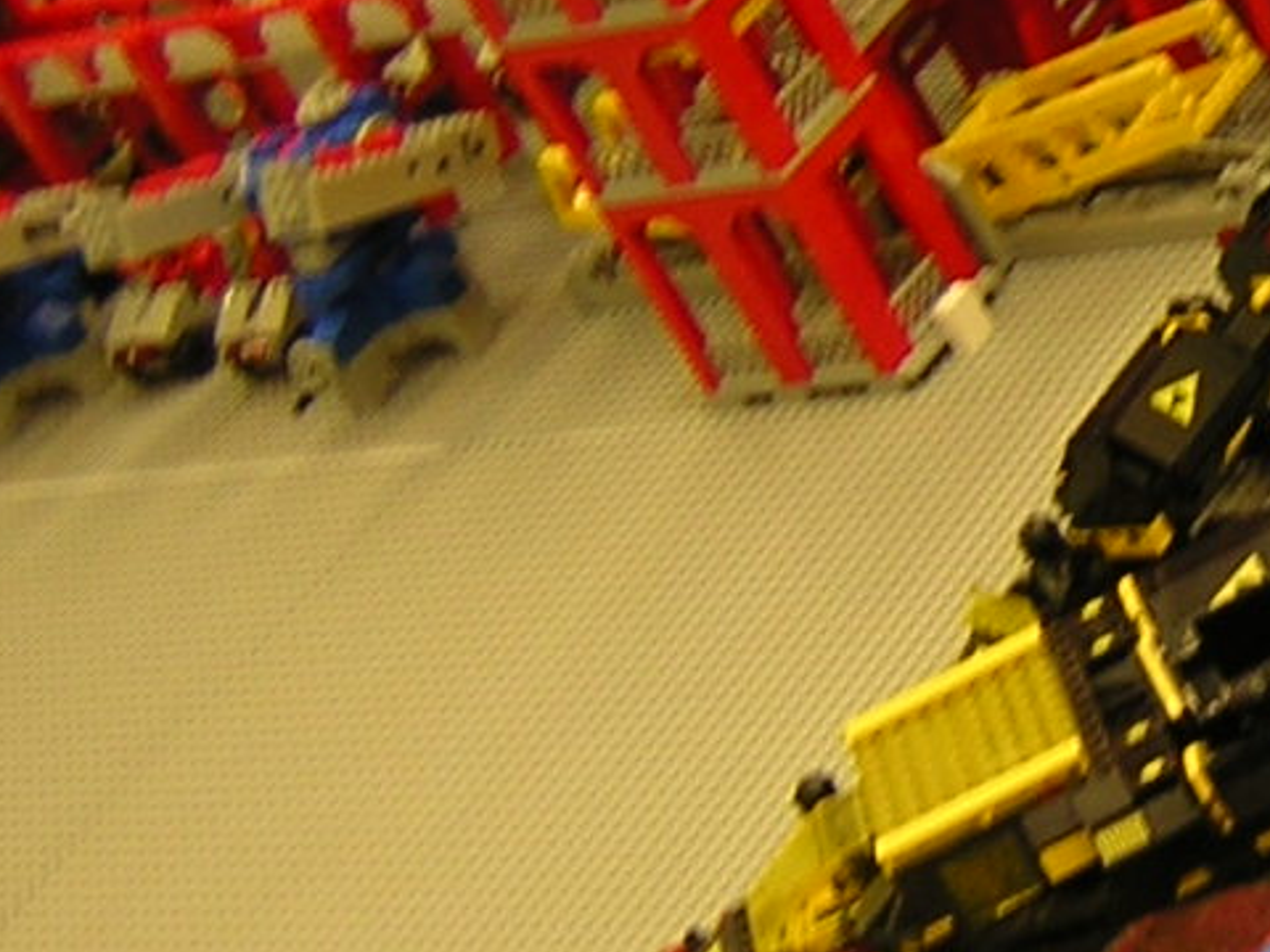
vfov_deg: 12.3
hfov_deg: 15.4
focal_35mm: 120
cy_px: 106
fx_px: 4403
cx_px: 1778
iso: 100
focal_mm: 4.7
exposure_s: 1/9
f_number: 2.6
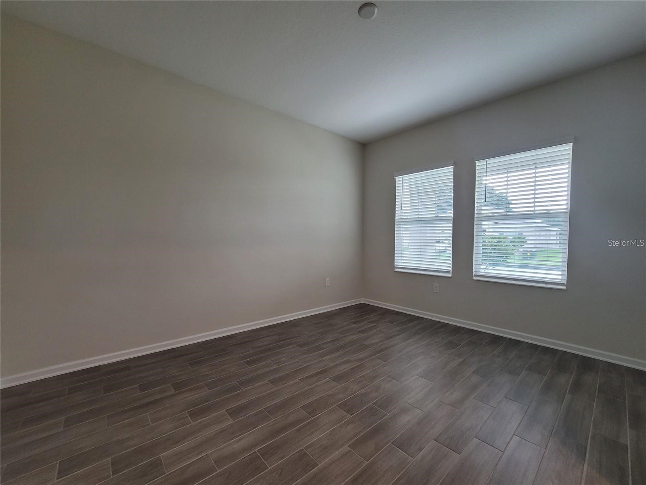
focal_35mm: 13
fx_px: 243
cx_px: 323
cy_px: 242
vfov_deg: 89.9
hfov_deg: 106.2
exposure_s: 1/59
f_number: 2.2
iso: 250
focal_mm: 2.2
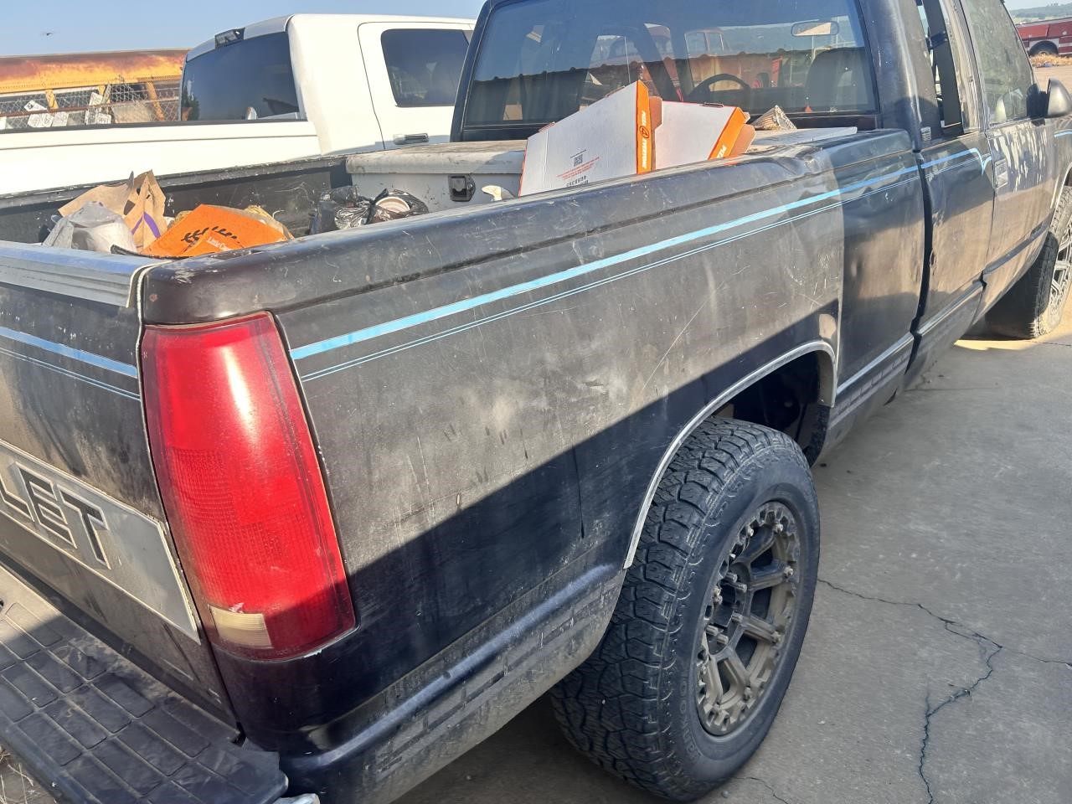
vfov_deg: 53.1
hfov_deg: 67.3
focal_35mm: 26
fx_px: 805
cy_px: 402
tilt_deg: -21.4
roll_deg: +6.5
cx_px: 536
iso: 50
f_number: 1.5
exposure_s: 1/814
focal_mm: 5.7
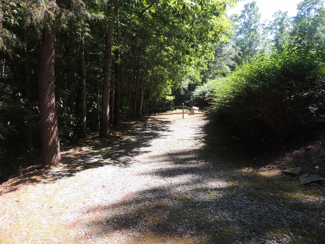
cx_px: 162
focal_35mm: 24
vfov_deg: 56.8
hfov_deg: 71.6
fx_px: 225
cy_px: 122
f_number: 3
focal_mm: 4.3
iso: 100
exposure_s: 1/200
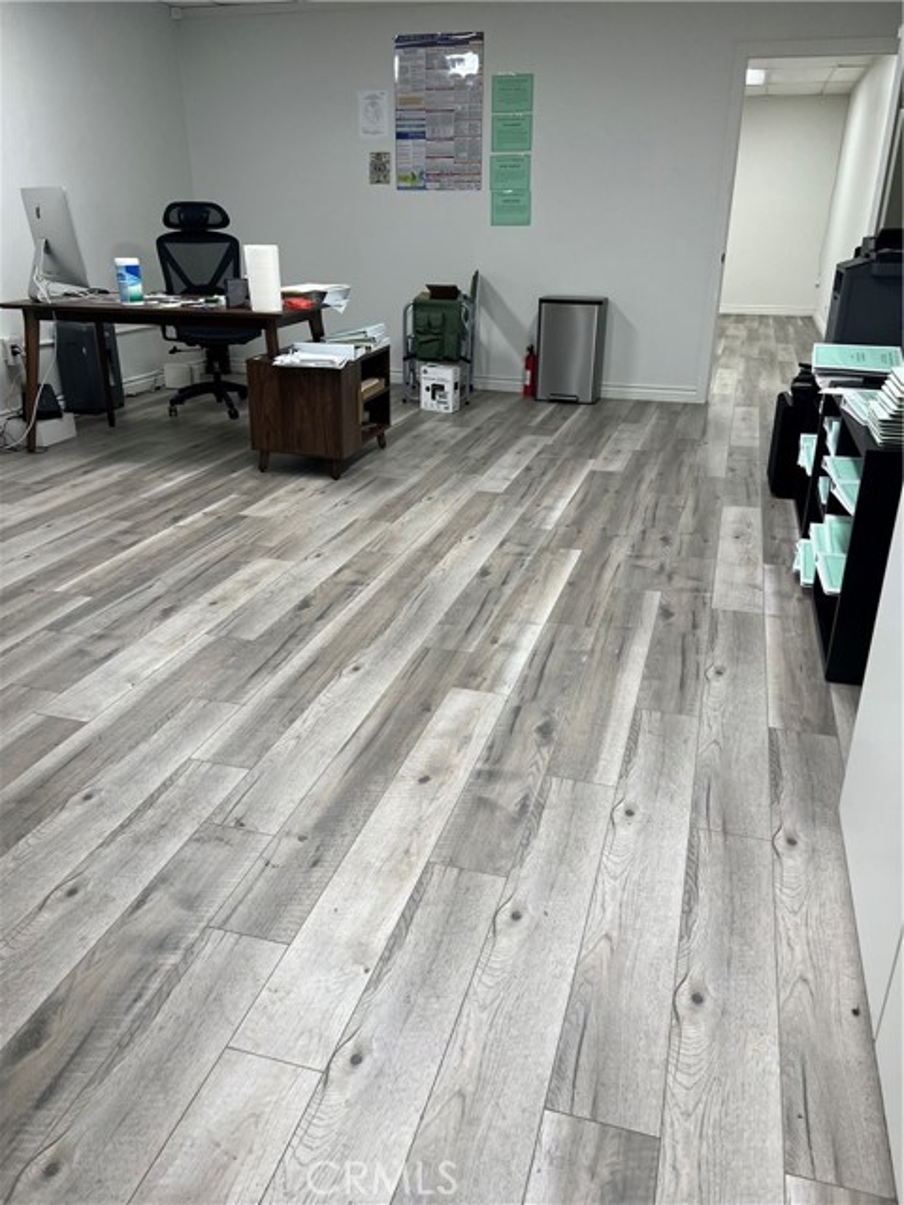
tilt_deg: -23.8
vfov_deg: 67.3
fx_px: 905
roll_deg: -0.2
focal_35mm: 26
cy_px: 602
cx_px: 452
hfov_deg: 53.1
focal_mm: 5.7
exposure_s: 1/120
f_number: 1.5
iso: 100
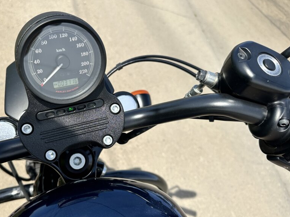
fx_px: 268
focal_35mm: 32
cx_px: 104
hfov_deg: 56.0
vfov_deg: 44.2
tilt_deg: -44.7
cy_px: 113
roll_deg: -30.7
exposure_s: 1/3247
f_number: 1.78
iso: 80
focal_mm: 6.86
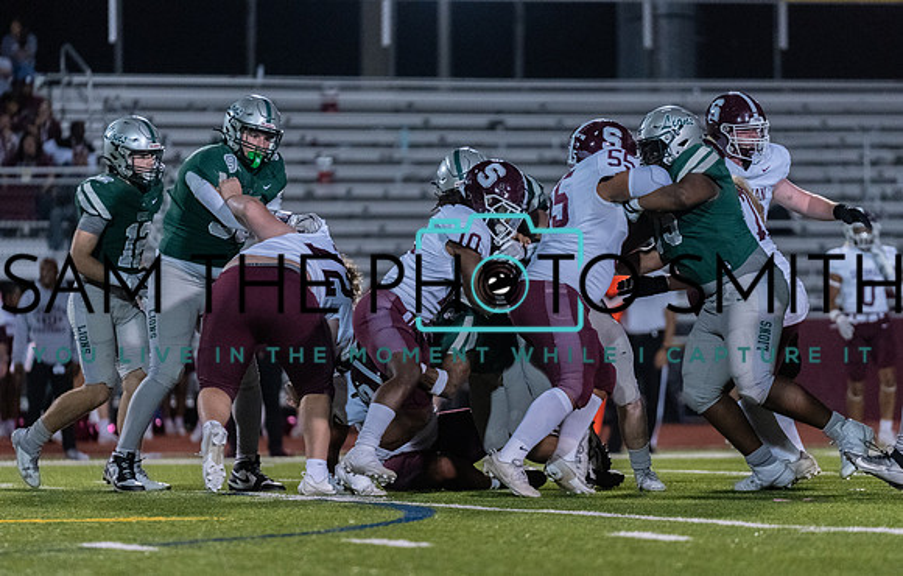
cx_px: 511
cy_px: 282
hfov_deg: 7.9
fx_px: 6569
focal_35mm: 265
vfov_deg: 5.0
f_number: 2.8
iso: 6400
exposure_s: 1/1250
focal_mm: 200
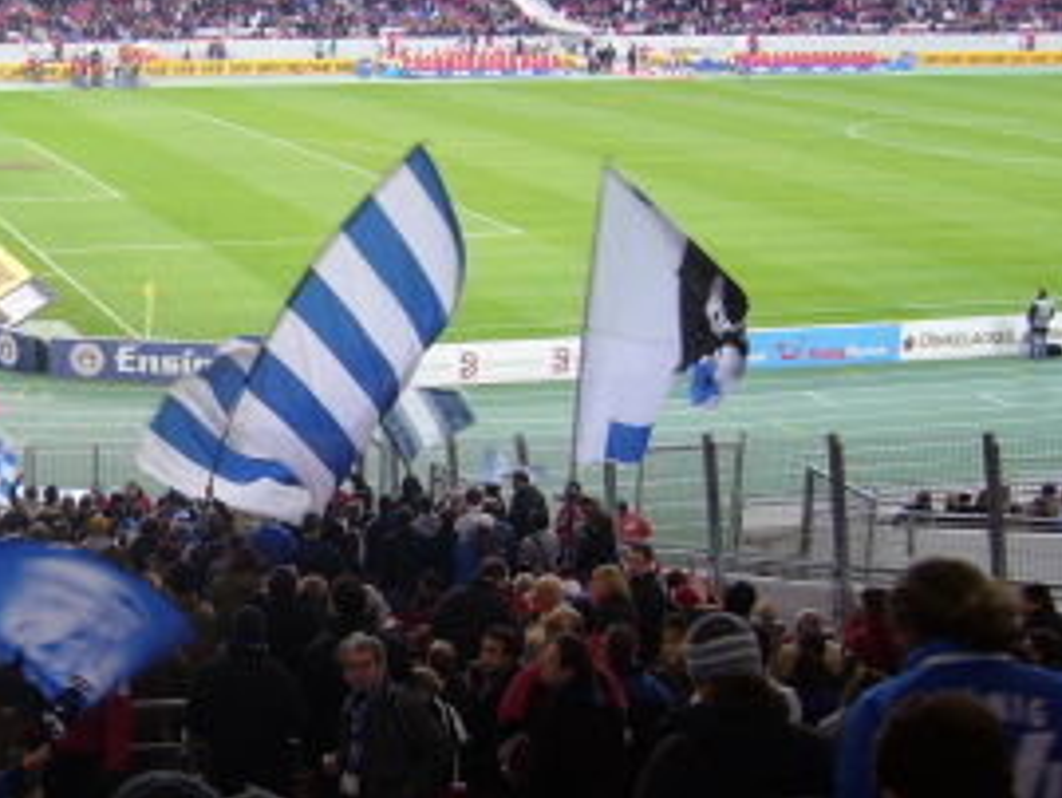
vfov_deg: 22.6
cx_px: 126
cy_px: 437
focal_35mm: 65
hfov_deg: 28.7
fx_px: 1995
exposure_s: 1/40
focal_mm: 5.8
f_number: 2.8
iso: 100
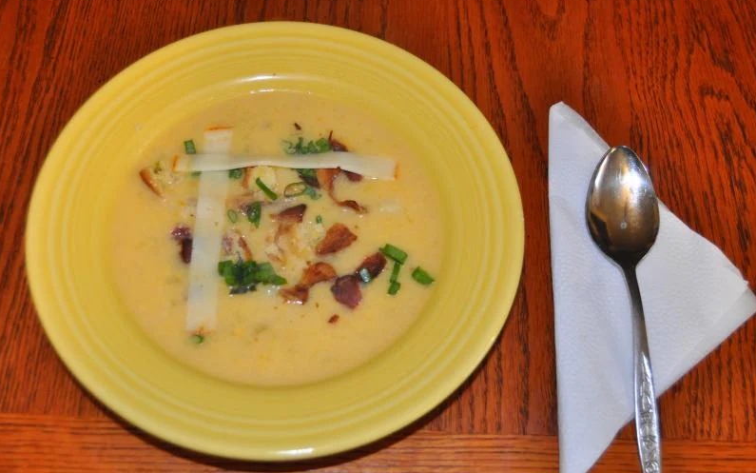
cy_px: 246
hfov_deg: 46.2
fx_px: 886
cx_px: 378
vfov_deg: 29.9
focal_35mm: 43
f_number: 4
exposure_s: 1/60
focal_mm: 28
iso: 800
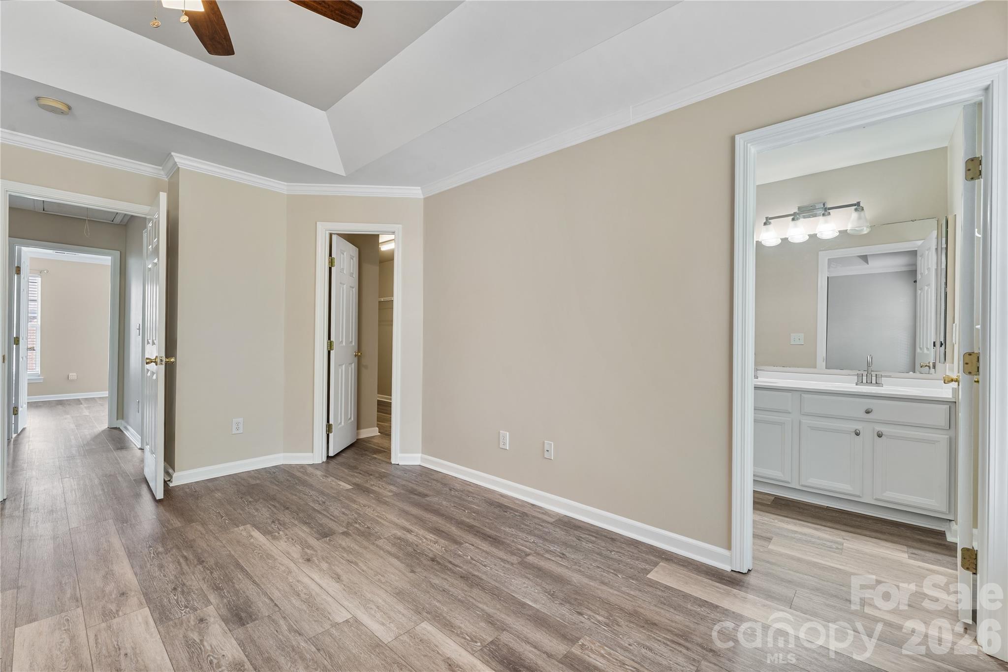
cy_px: 336
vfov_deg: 78.1
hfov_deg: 101.2
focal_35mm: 15
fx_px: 414
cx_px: 504
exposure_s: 1.3
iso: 160
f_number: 9
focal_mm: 14.8
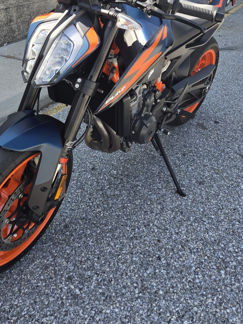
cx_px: 71
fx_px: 374
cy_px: 80
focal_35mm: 40
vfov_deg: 45.1
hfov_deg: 35.4
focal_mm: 5.4
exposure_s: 1/516
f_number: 1.8
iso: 25
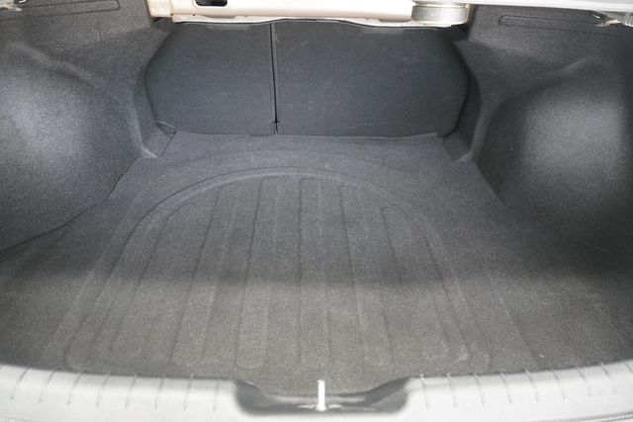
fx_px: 422
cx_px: 316
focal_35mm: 24
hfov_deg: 73.7
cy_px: 211
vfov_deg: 53.2
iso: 2500
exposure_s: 1/160
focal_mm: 16
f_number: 3.5
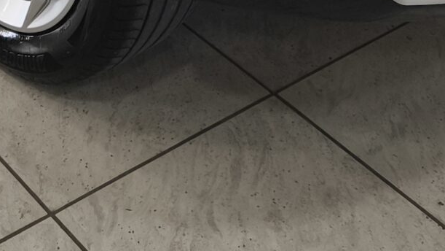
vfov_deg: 9.8
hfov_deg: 20.3
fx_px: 1239
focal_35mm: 105
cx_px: 159
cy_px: -403
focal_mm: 5.35
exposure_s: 1/100
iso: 125
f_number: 1.7
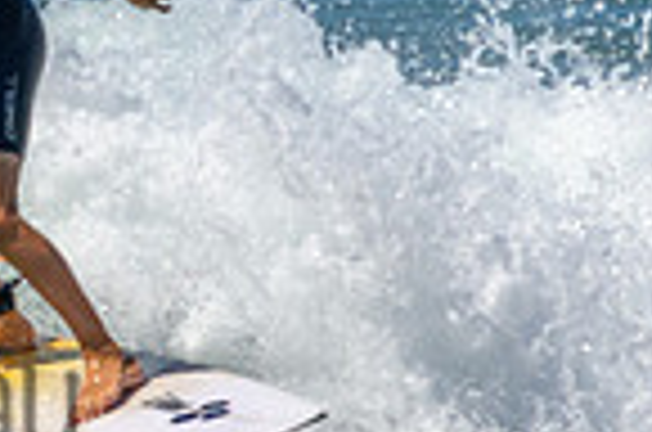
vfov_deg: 0.3
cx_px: -147
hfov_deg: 0.5
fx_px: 79785
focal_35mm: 4415
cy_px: 22
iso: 900
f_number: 11
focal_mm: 800
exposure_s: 1/2000
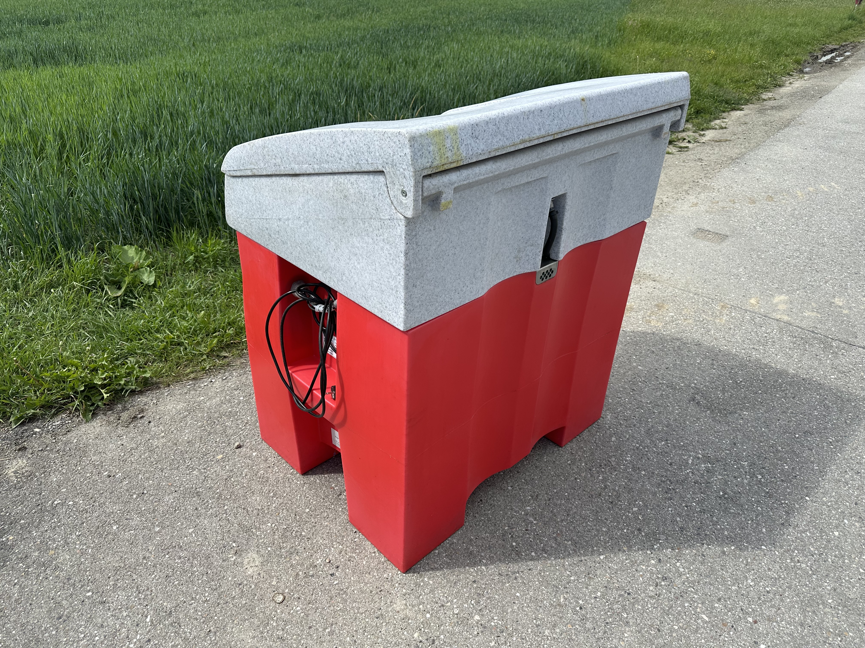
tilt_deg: -30.7
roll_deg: -1.4
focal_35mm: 24
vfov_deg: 56.8
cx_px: 432
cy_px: 324
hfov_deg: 71.6
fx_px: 600
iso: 80
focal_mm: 6.86
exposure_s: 1/2353
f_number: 1.78
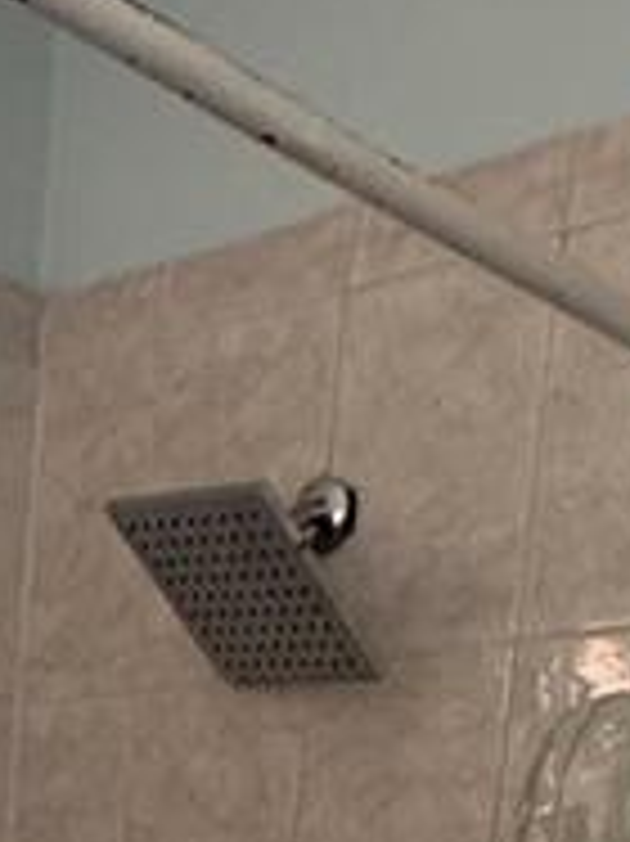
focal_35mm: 90
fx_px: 2186
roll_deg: -3.2
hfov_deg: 15.7
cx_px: -162
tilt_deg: -13.2
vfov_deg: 17.1
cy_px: 1594
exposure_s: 1/60
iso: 400
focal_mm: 2.22
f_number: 2.2
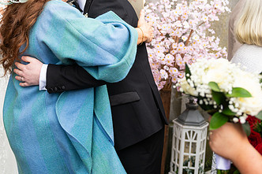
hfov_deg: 31.9
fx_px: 458
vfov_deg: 21.2
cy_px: 26
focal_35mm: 63
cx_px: 115
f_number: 3.5
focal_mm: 36
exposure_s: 1/160
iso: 125
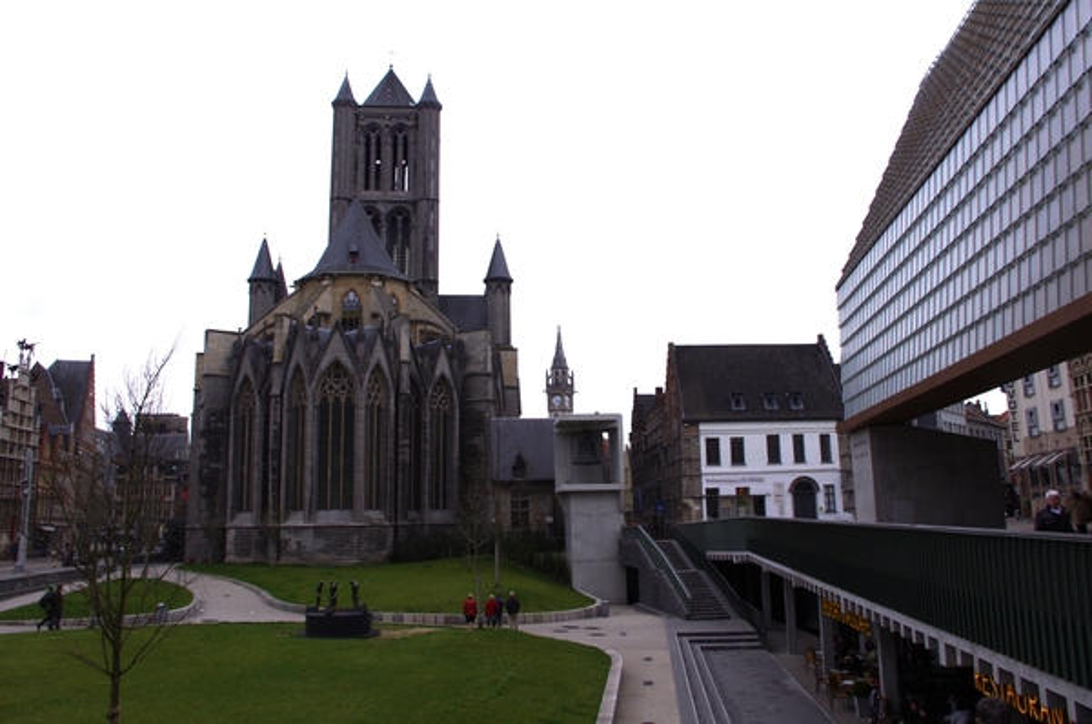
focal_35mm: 30
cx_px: 546
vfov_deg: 43.5
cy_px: 362
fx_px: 909
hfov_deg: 62.0
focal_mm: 20
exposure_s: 1/200
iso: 200
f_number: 14
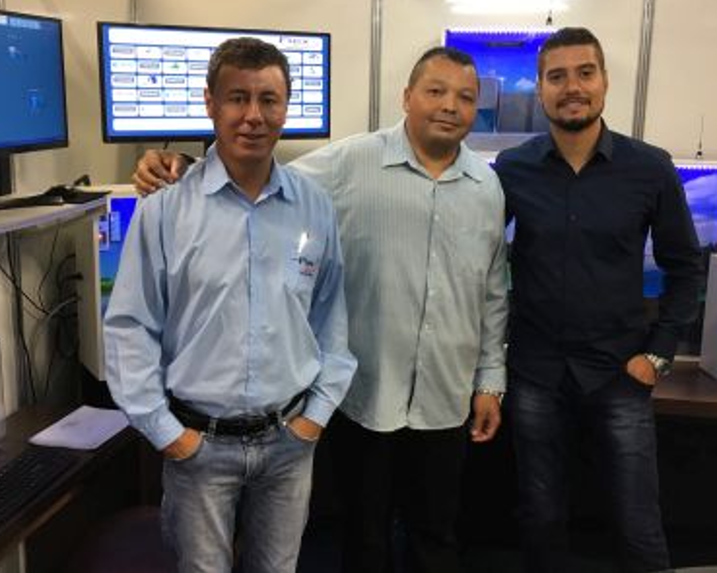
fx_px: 764
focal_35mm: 36
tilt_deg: -10.5
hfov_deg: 50.3
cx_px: 348
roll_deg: -1.0
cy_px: 284
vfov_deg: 41.1
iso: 80
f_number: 2.2
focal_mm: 4.15
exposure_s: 1/30
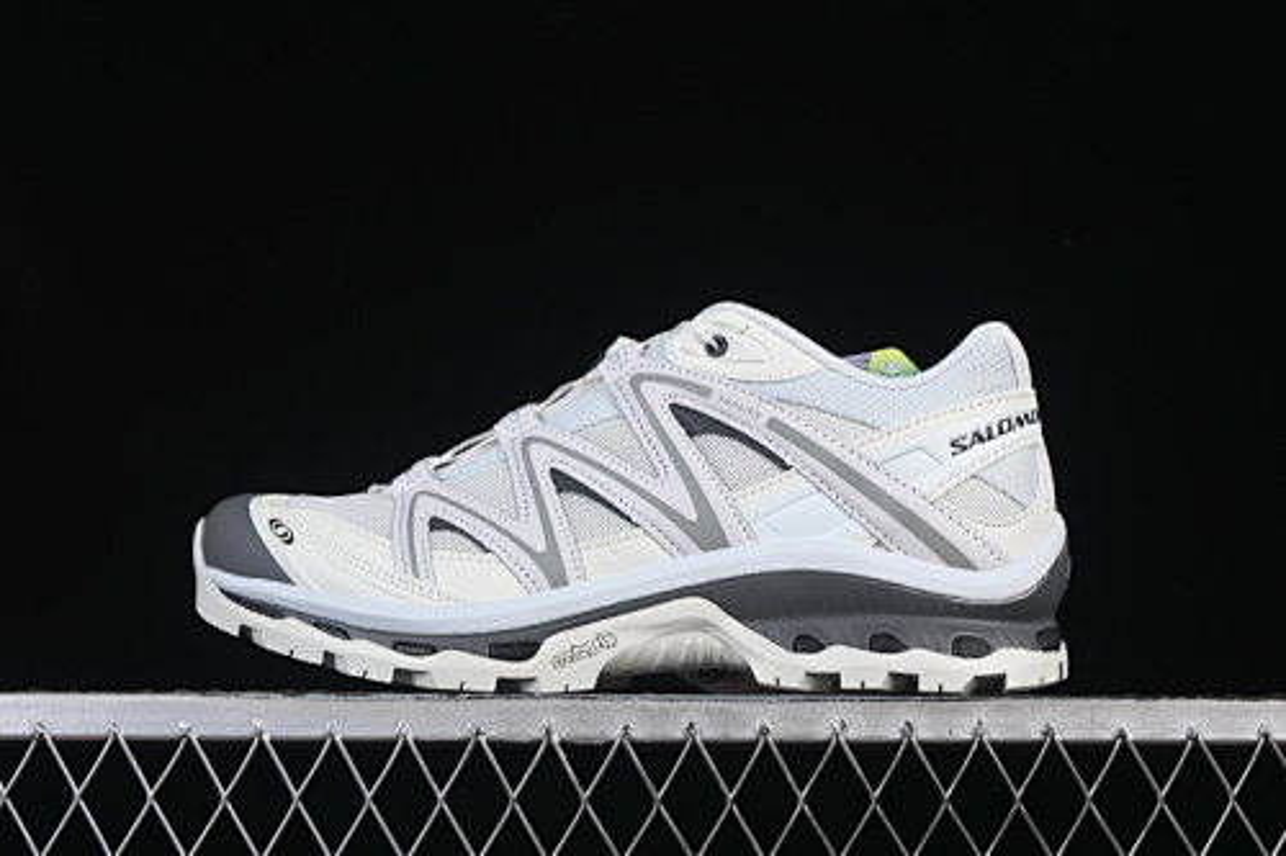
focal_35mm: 75
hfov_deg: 27.0
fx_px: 2678
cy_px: 428
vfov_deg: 18.2
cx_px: 643
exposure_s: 1/80
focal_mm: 50
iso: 160
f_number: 8
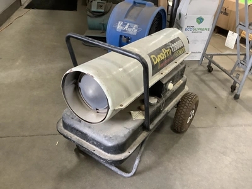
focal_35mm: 31
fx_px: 226
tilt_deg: -33.4
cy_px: 94
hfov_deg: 58.4
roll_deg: -7.2
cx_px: 126
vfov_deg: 45.4
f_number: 2.4
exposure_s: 1/40
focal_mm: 3.3
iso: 320
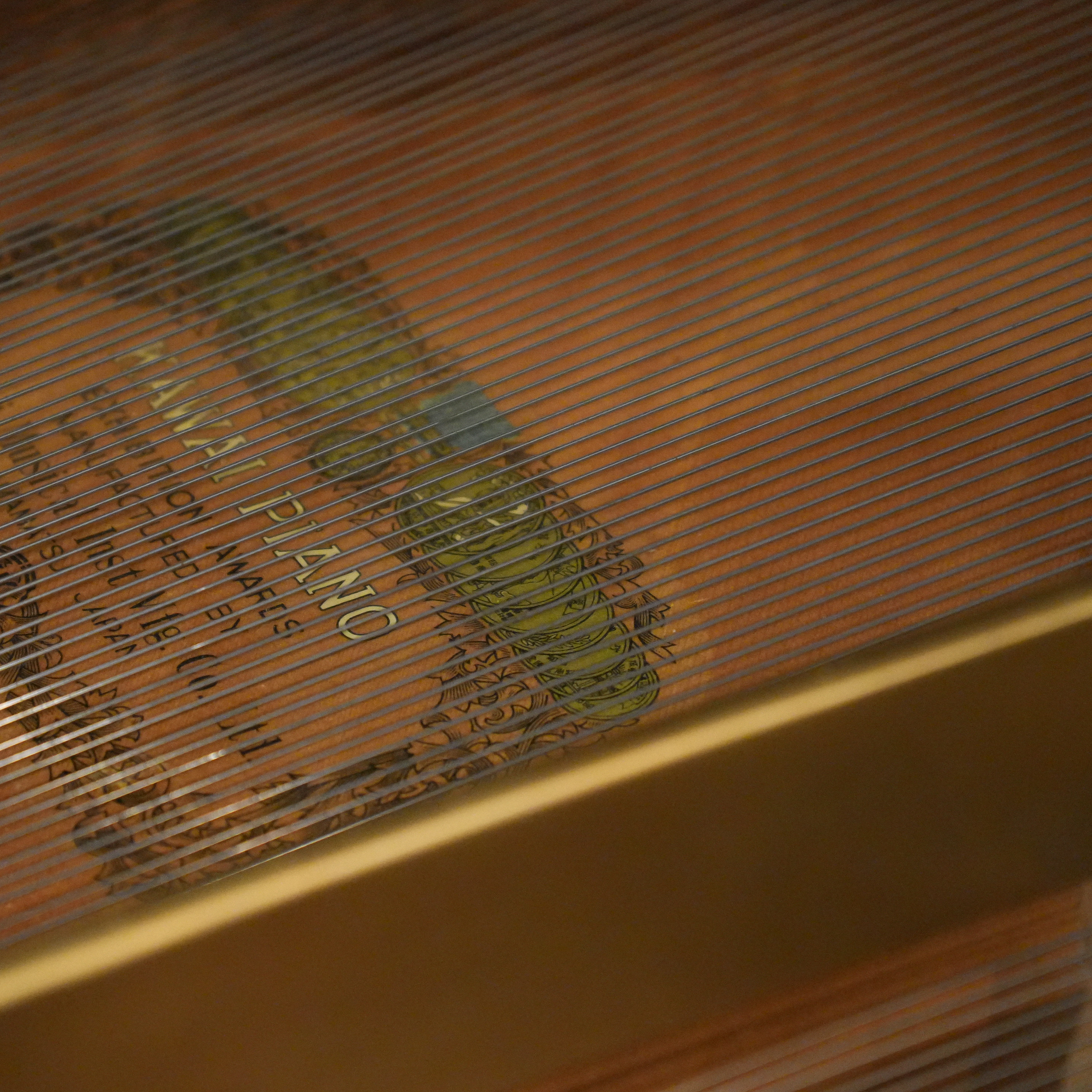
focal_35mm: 136
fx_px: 4854
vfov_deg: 12.8
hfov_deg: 12.8
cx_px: 407
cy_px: 554
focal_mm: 70
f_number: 2.8
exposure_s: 1/160
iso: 5000
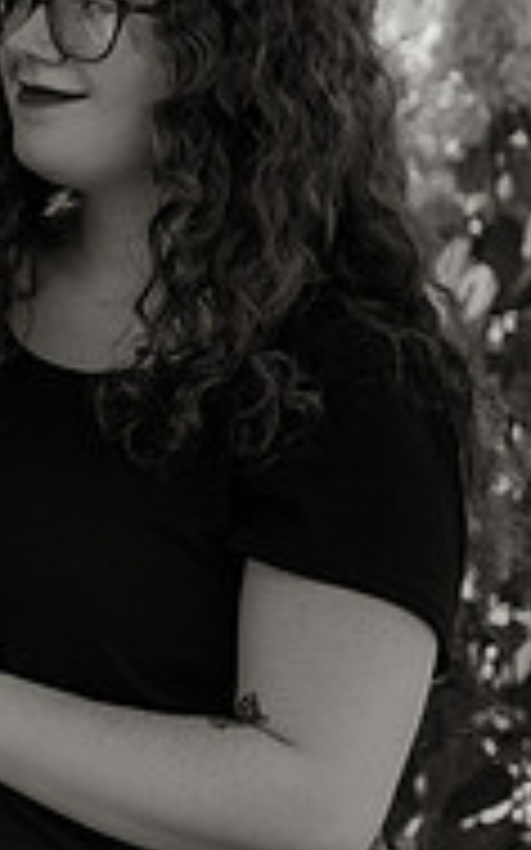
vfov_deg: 11.8
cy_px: 355
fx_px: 4125
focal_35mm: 178
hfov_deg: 6.9
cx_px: -858
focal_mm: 35
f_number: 1.8
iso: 400
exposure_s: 1/2500
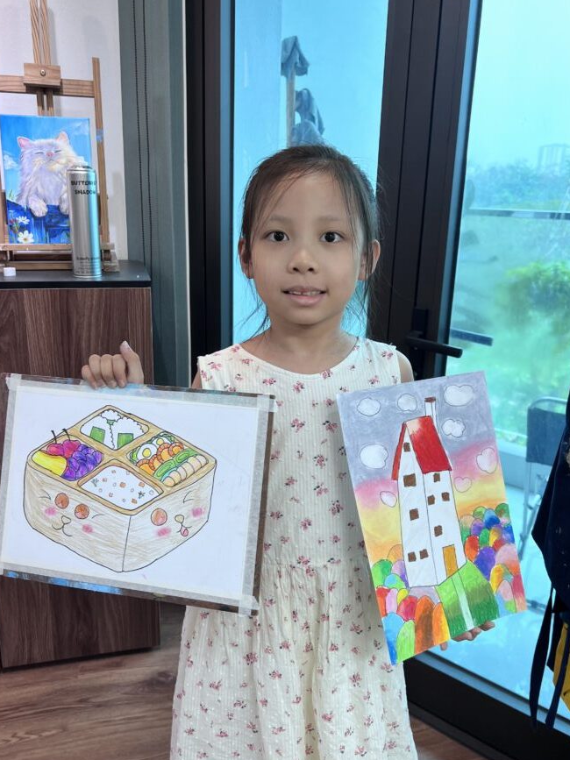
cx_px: 290
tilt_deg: -15.6
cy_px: 375
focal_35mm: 30
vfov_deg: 60.0
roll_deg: -1.6
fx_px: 659
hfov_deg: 46.8
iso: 64
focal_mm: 5.7
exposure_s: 1/100
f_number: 1.5
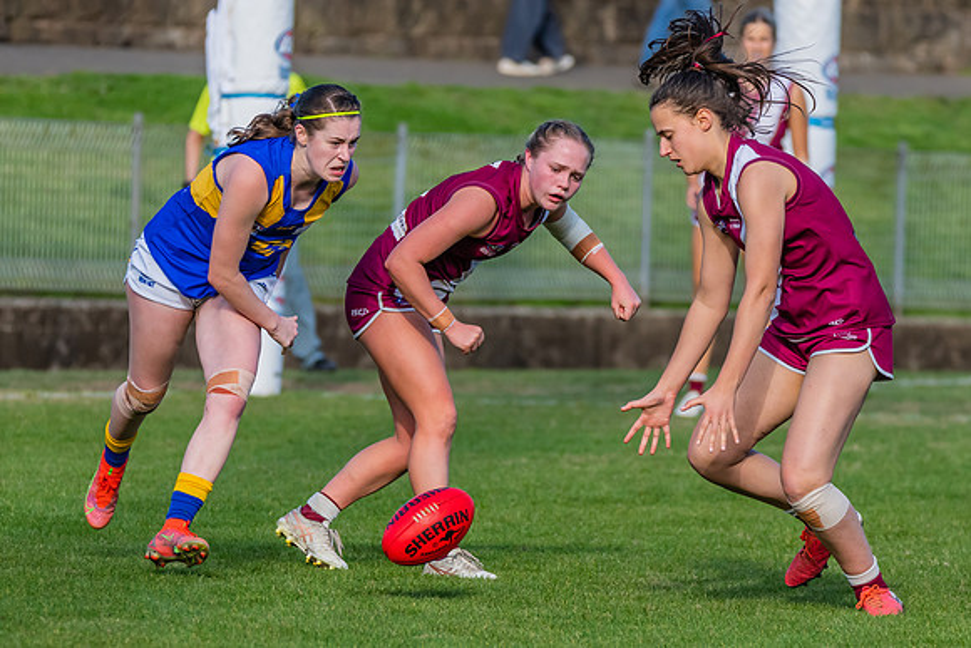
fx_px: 12513
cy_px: 438
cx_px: 402
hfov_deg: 4.4
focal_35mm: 464
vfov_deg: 3.0
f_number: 5.6
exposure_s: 1/1600
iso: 800
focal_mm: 280
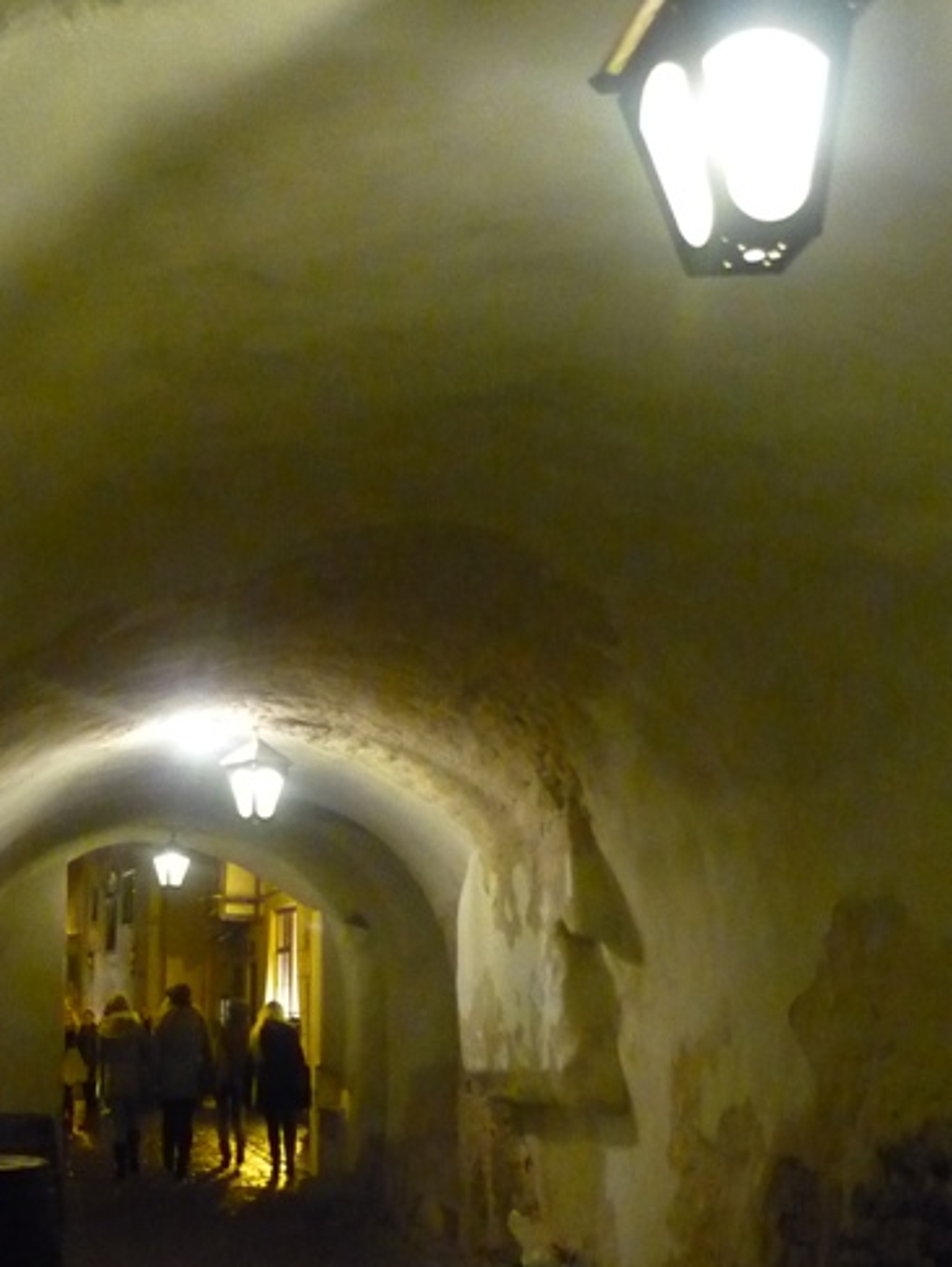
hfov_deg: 27.7
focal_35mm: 52
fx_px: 1904
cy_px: 872
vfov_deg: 36.3
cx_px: 252
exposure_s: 1/10
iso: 800
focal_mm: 5.5
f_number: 2.8
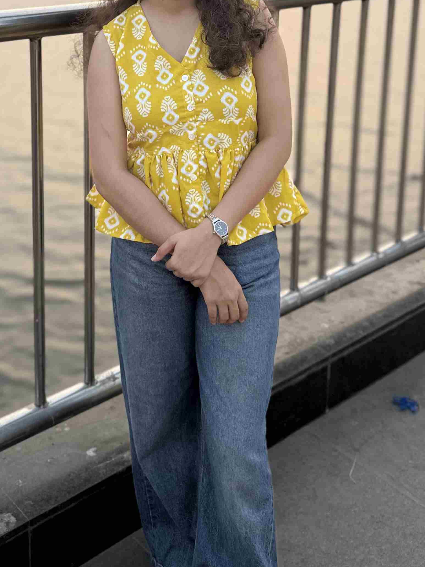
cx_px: 152
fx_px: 769
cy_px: 59
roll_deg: -2.0
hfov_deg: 30.7
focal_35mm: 47
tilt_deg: -12.2
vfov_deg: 37.8
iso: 80
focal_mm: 6.76
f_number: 1.78
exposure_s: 1/643
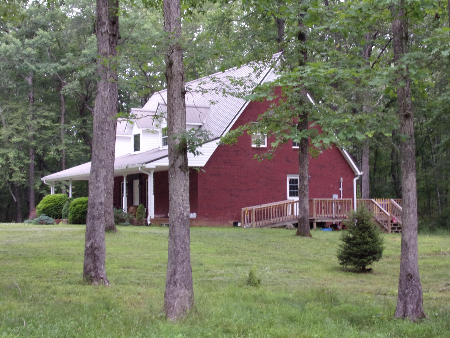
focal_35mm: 54
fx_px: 702
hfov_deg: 35.5
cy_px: 169
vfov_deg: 27.0
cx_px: 225
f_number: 4.3
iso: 186
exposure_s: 1/34
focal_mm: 9.8
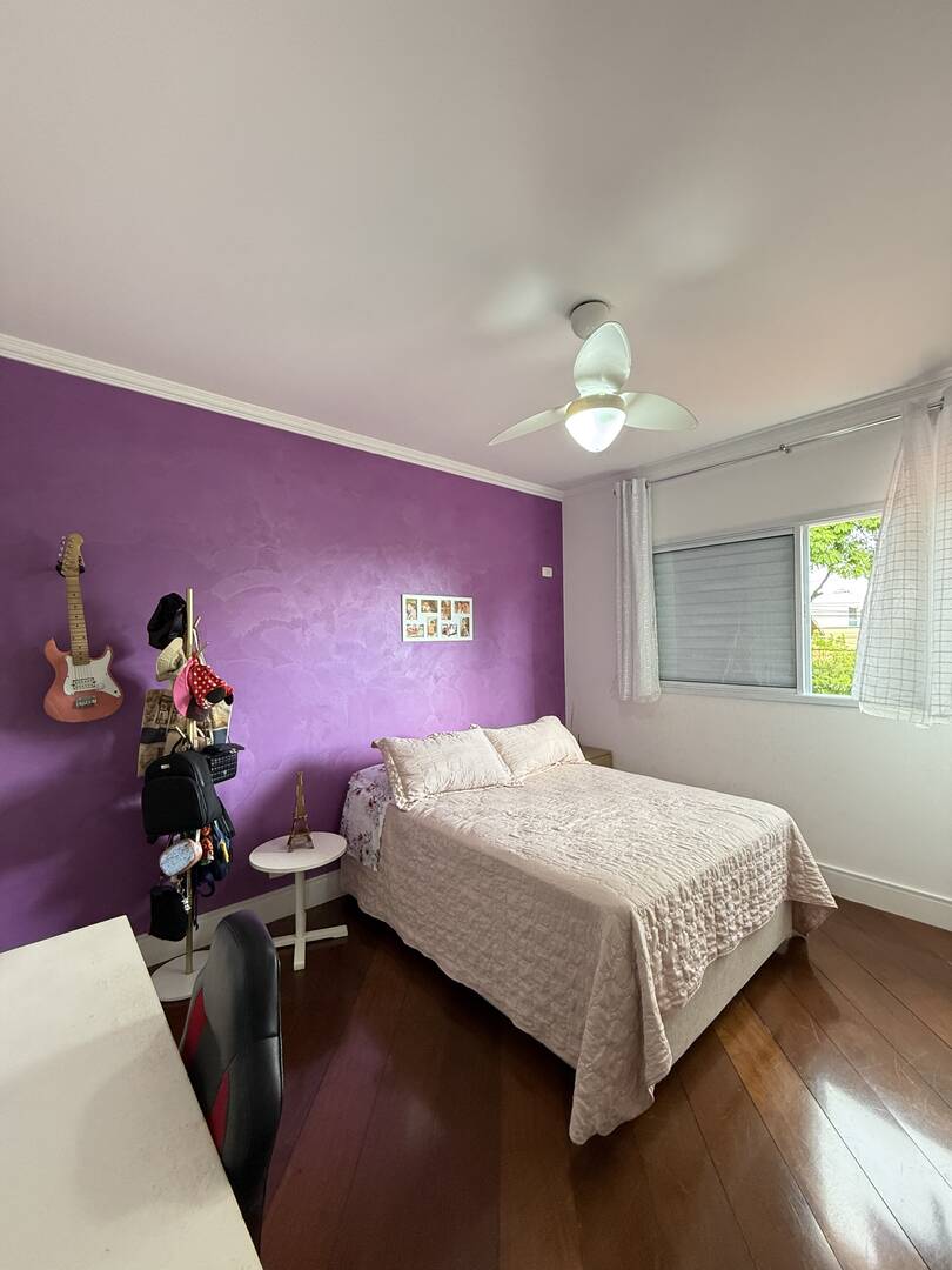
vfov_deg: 102.1
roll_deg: +0.2
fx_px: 513
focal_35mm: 14
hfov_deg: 85.7
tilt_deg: +2.0
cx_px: 476
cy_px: 635
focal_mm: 2.22
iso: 320
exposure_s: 1/120
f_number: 2.2
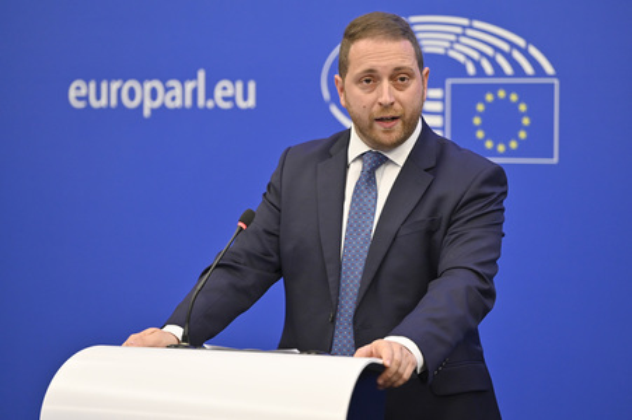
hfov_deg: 14.2
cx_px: 316
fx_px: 2544
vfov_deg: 9.4
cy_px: 210
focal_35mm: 145
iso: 2000
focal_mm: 145
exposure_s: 1/320
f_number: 2.8
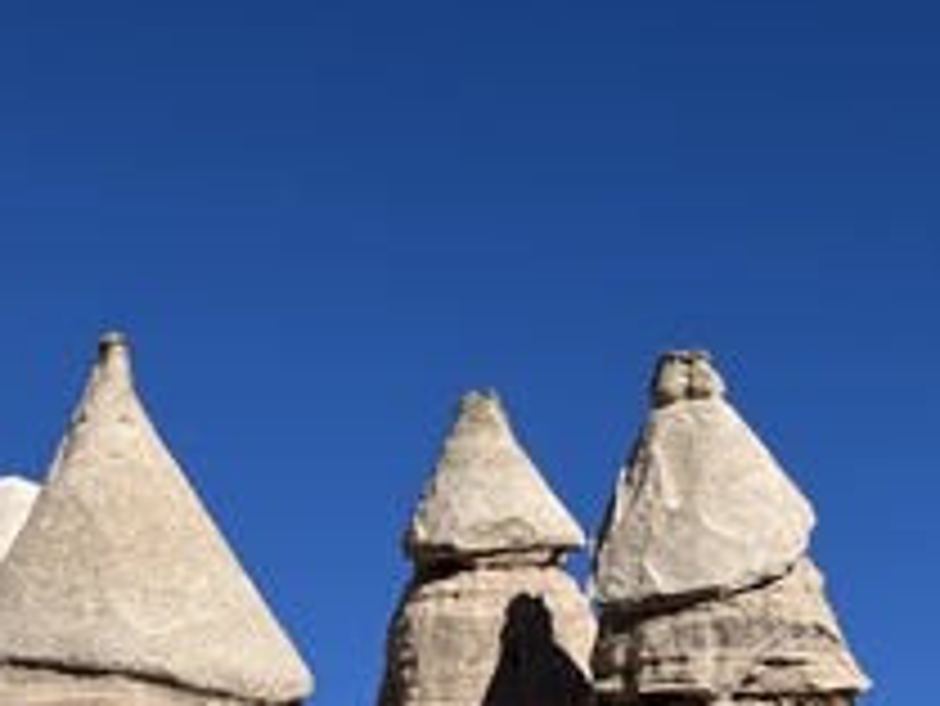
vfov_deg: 19.3
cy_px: 648
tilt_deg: +15.1
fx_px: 2038
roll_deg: +1.0
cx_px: 423
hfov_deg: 26.0
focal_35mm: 75
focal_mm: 3.99
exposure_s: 1/3247
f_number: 1.8
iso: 32
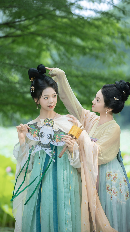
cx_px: 67
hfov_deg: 8.9
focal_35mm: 137
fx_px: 840
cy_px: 116
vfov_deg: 15.7
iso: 100
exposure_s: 1/125
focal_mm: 130
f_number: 2.8
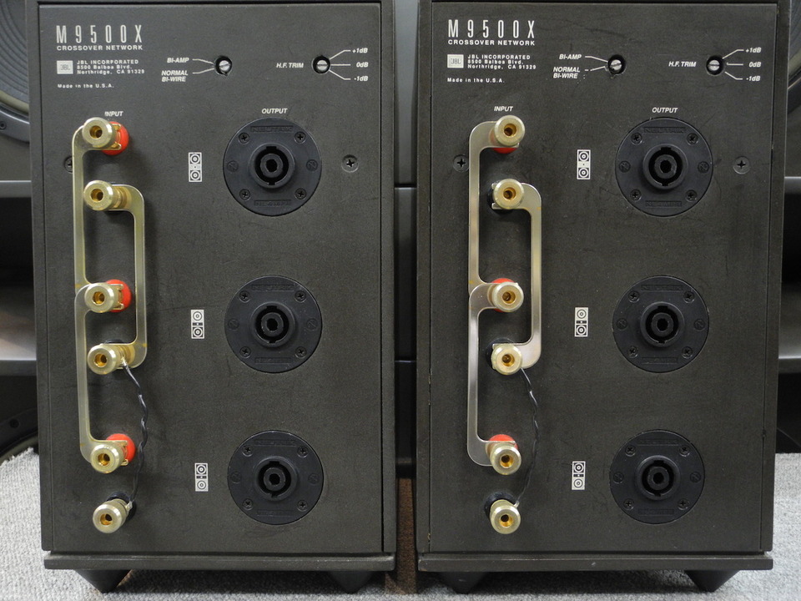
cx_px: 400
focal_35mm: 35
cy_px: 300
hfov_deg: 52.6
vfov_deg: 40.7
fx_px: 810
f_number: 3.2
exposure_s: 1/16.7
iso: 400
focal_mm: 7.4
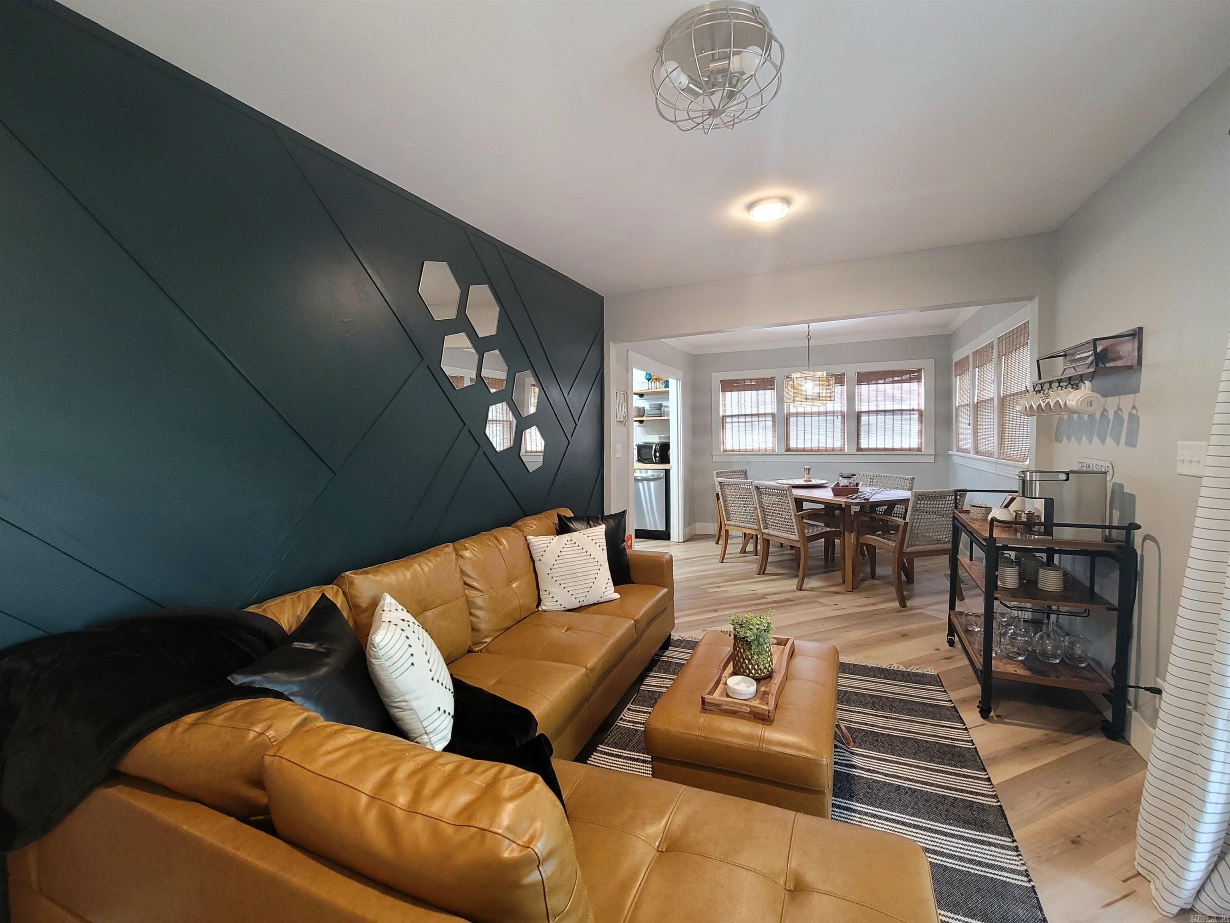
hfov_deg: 106.2
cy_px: 462
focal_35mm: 13
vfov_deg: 89.9
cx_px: 615
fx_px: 462
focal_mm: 2.2
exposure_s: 1/30
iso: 320
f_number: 2.2
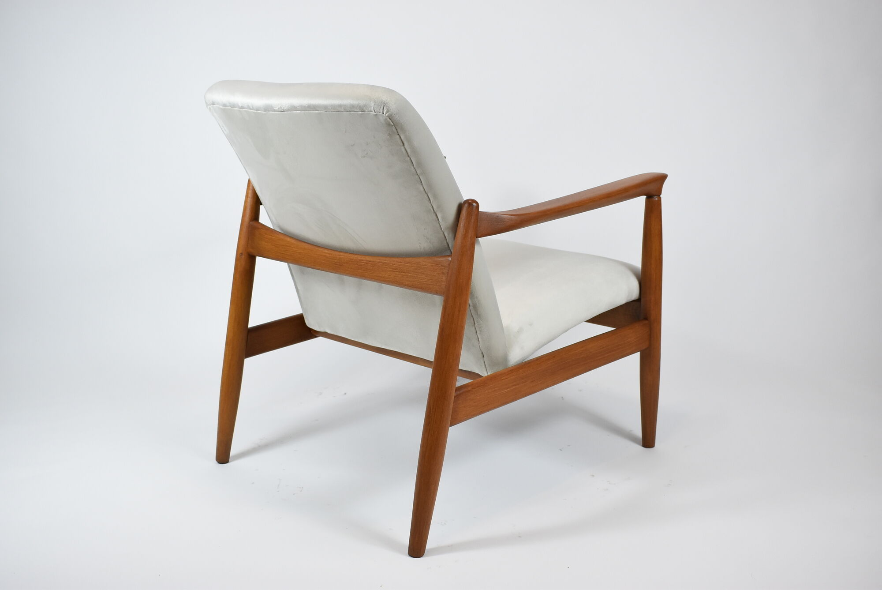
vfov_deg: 33.1
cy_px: 295
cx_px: 441
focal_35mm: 40
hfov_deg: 47.9
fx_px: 993
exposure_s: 1/125
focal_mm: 27
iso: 800
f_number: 5.6
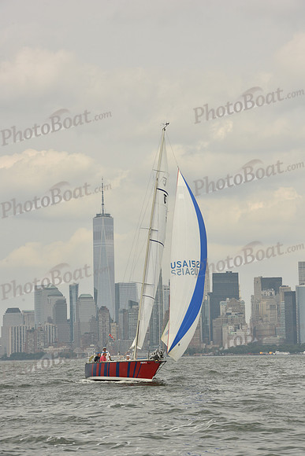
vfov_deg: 16.8
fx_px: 1549
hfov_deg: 11.2
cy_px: 228
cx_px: 152
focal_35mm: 122
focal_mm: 122
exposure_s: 1/640
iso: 250
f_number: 11
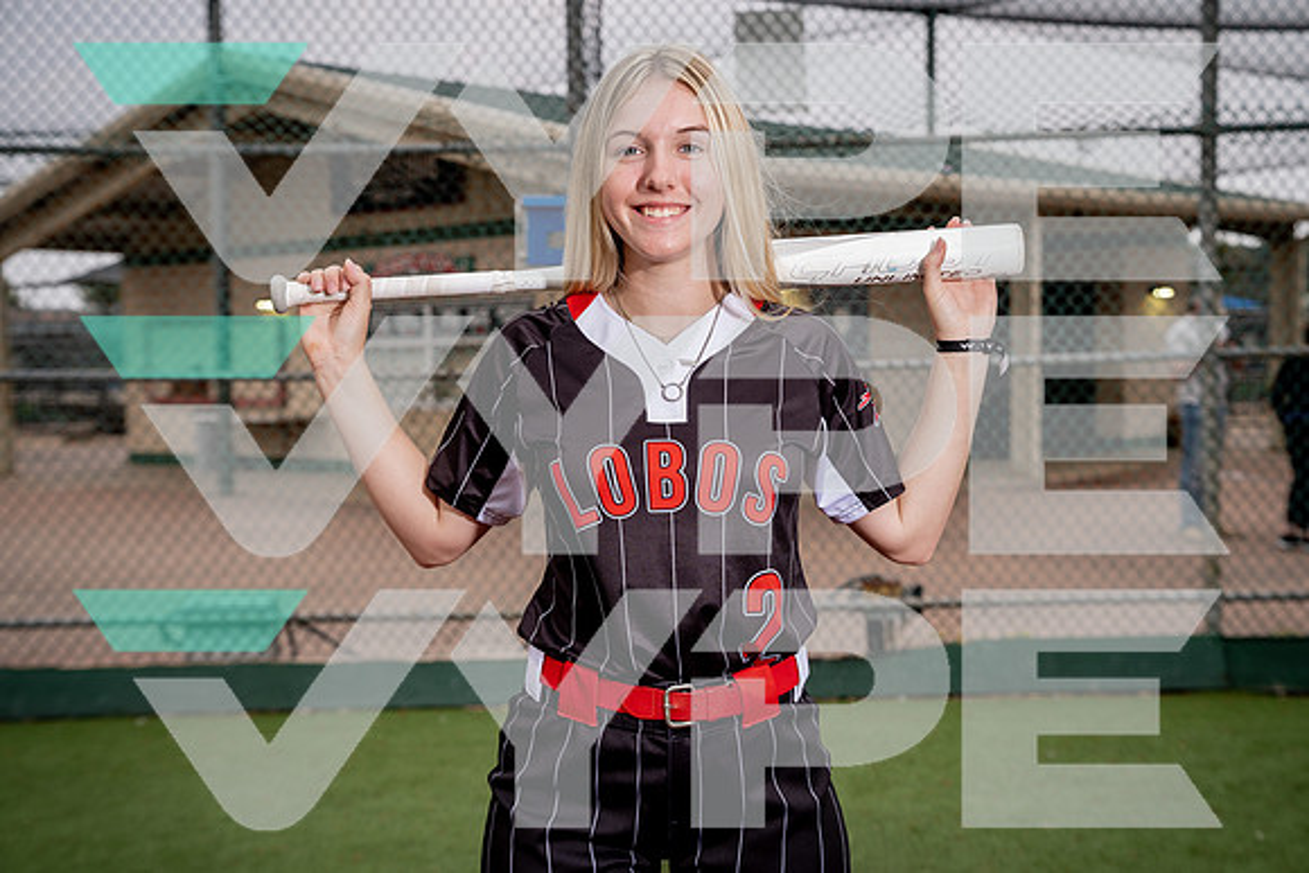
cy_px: 436
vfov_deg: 26.5
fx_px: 1855
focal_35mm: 51
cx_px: 654
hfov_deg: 38.9
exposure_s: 1/250
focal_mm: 51
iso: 100
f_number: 4.5
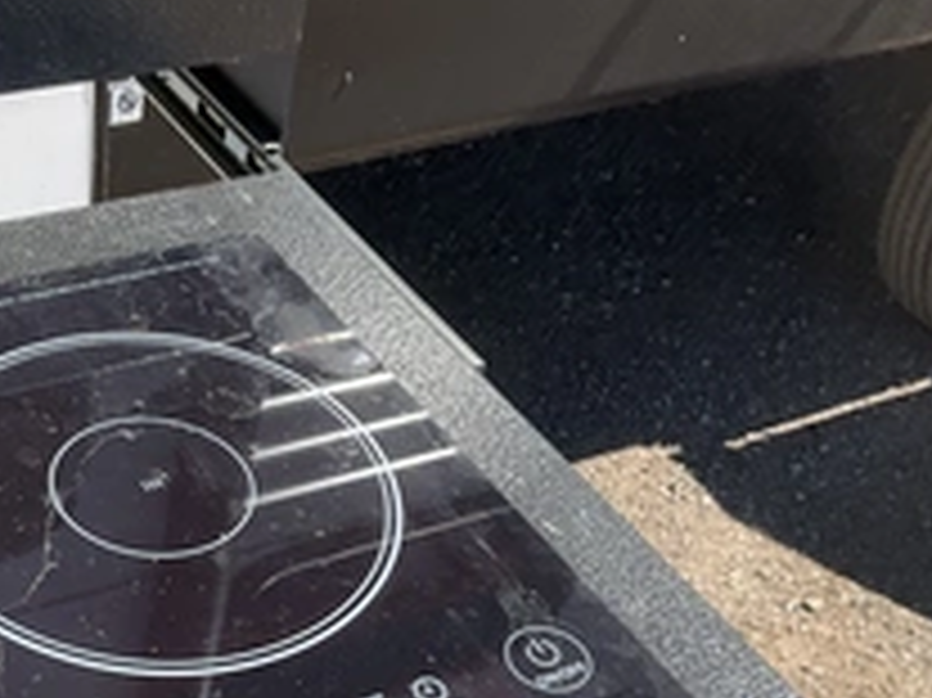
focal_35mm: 56
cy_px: 585
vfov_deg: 25.5
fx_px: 1507
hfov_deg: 33.5
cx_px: 203
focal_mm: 3
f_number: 1.8
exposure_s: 1/829
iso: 25
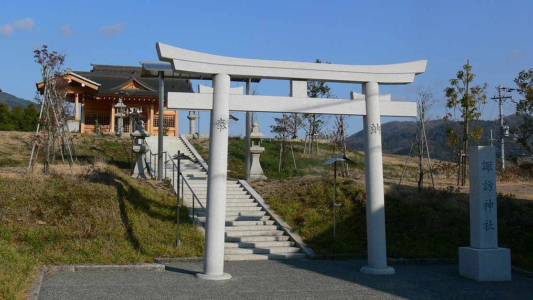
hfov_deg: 45.5
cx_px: 267
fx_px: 636
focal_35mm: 45
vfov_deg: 26.5
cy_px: 116
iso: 80
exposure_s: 1/400
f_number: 6.3
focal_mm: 8.5
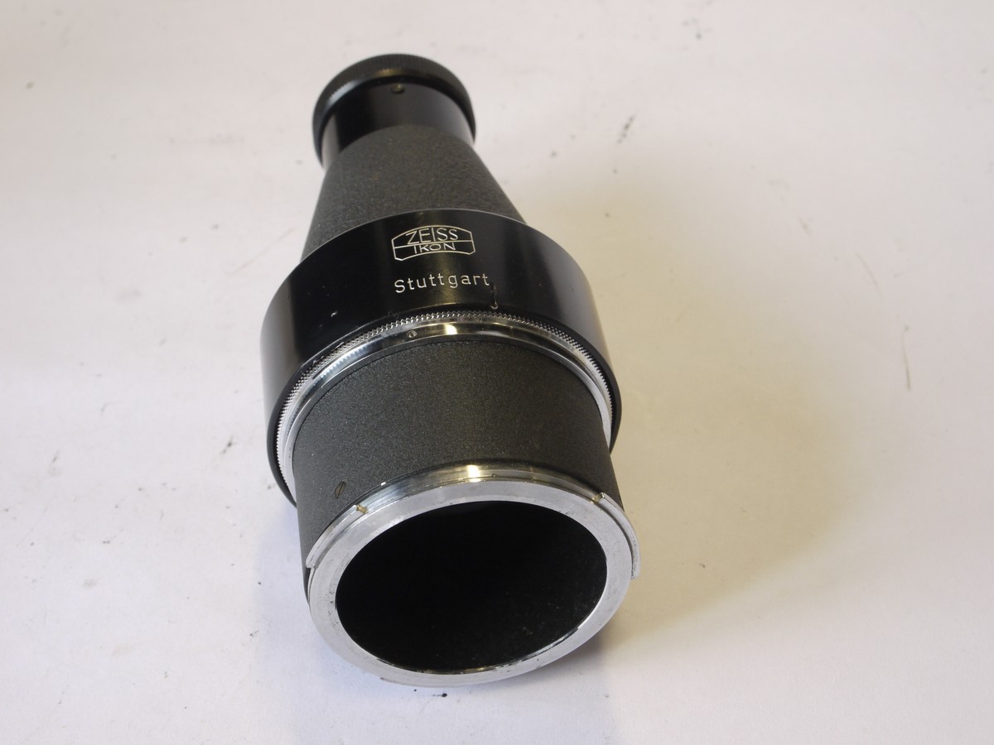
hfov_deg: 30.3
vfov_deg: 22.9
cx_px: 497
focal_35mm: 64
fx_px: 1838
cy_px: 372
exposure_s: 1/15
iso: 400
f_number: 11
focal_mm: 32
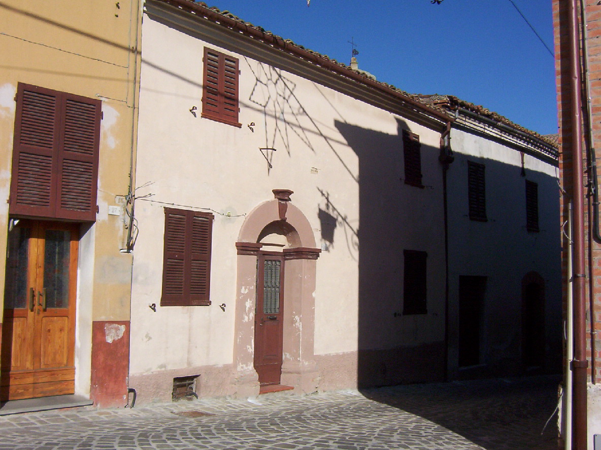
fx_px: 625
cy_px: 225
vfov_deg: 39.7
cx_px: 300
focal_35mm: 36
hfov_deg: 51.4
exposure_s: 1/1701
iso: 100
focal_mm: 5.54
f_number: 5.24
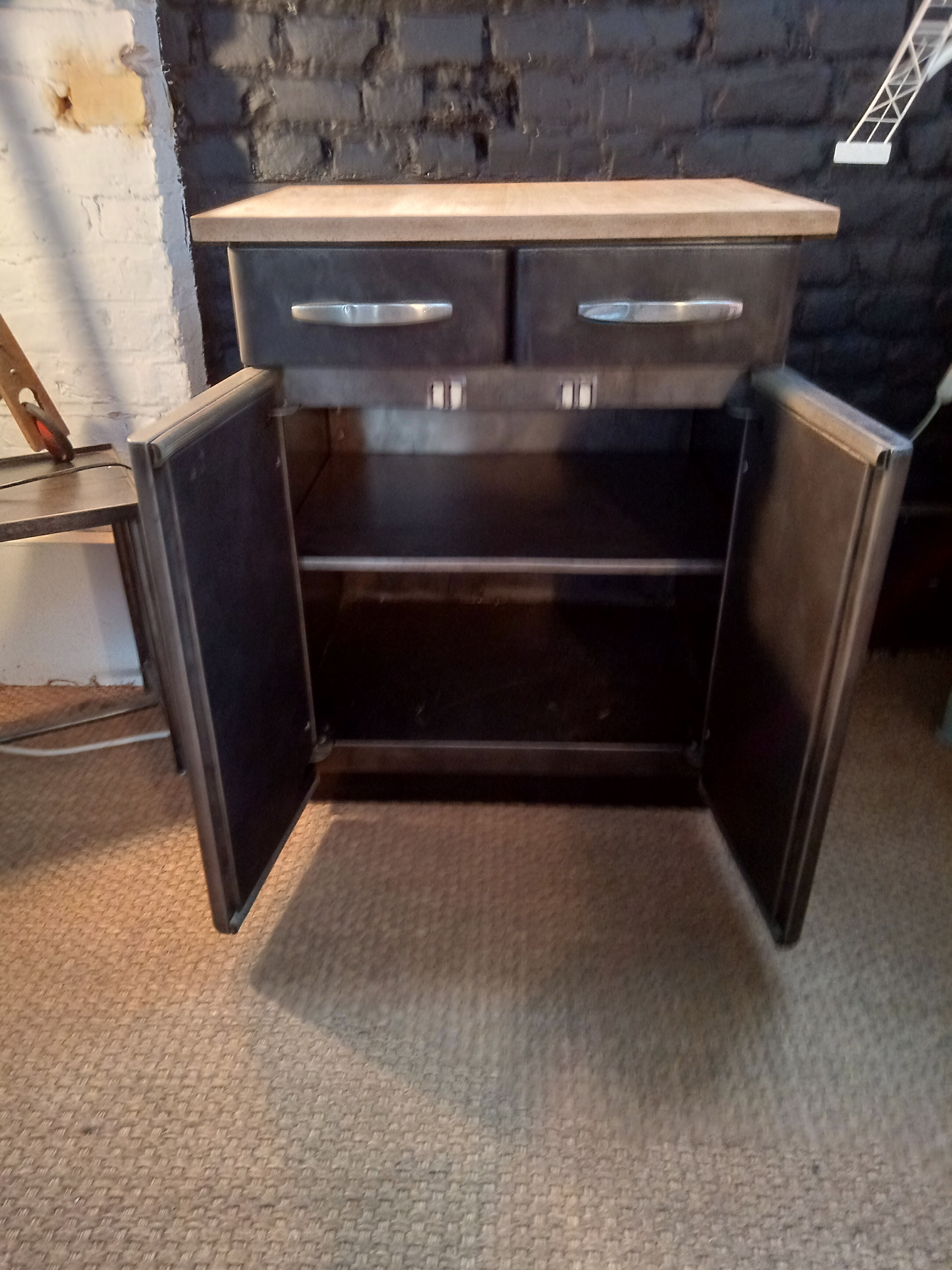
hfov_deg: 53.1
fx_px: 953
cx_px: 476
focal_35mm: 26
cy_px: 635
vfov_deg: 67.3
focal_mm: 3.46
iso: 1013
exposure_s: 1/20
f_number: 2.2
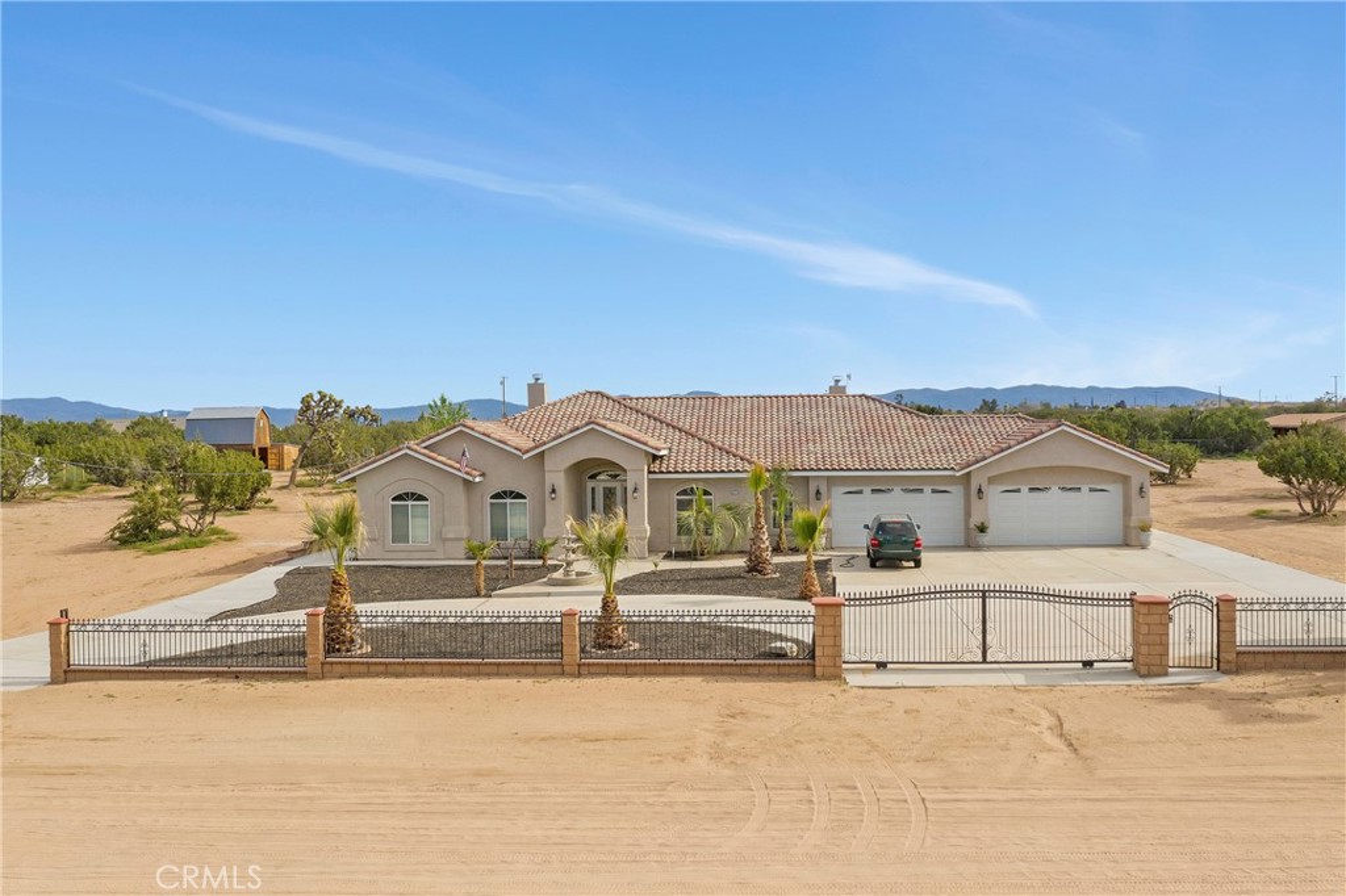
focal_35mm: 28
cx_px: 673
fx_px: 1046
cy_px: 448
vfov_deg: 46.4
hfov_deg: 65.5
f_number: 5.6
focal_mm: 10.26
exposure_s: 1/500
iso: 100
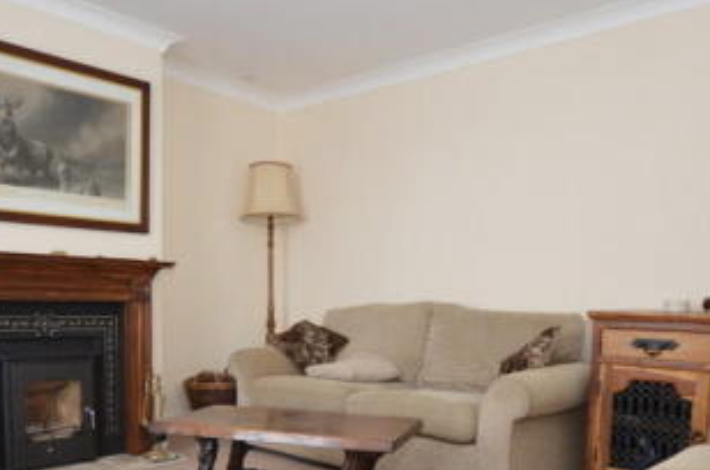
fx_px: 630
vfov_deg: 39.6
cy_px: 366
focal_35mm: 32
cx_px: 323
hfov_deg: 58.7
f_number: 4
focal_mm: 10
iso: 400
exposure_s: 1/60
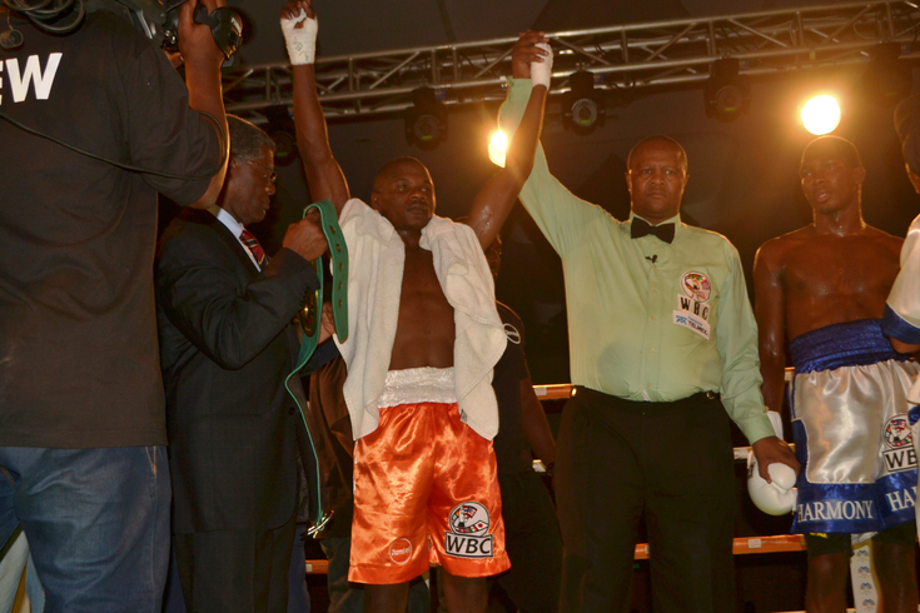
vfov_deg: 27.5
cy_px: 310
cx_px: 452
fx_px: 1252
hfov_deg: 40.3
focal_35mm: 49
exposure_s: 1/100
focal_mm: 32
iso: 200
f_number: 4.8
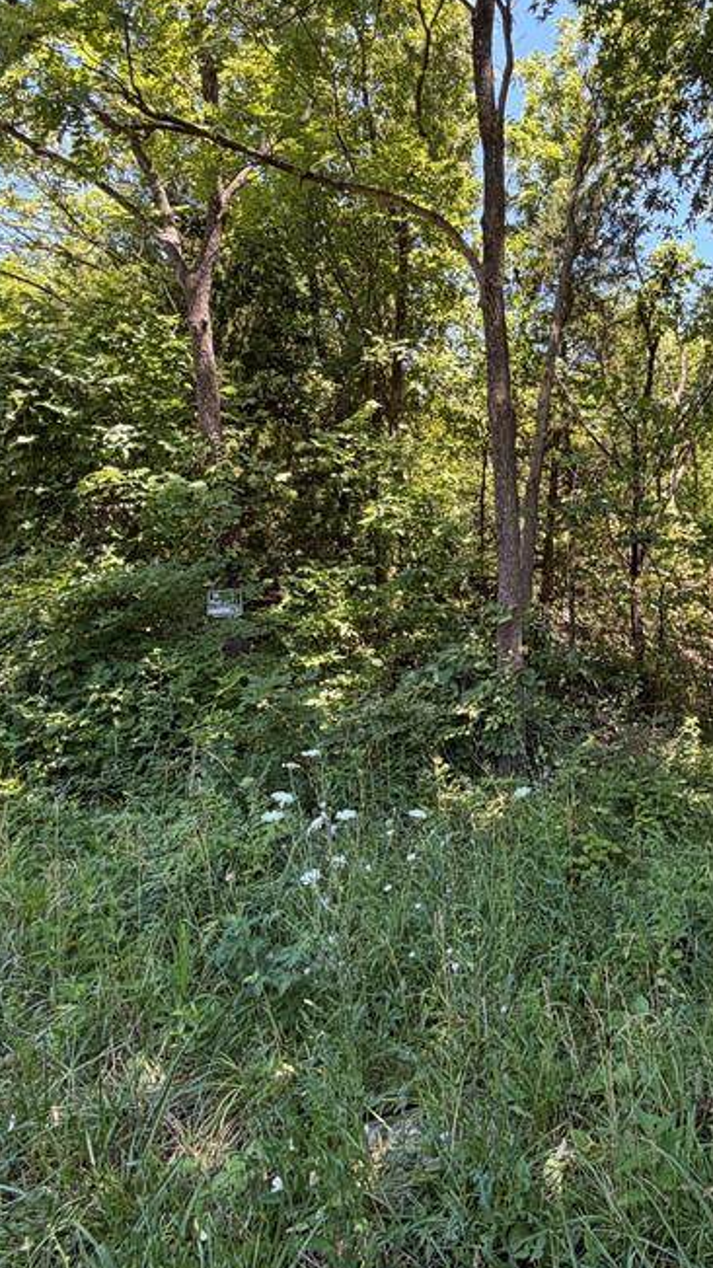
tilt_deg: +5.8
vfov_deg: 75.8
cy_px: 538
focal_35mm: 24
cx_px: 608
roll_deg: -2.3
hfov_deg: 44.4
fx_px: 807
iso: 50
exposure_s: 1/121
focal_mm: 2.22
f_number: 2.2
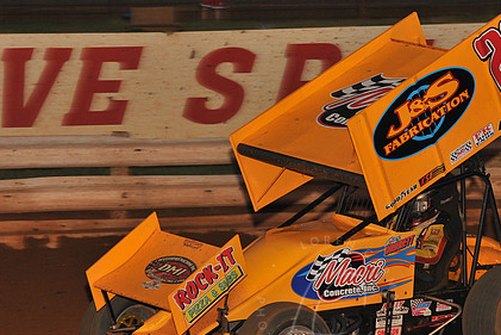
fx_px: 2589
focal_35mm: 186
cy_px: 197
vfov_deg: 7.4
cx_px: 327
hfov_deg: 11.0
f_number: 7.1
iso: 1000
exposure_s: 1/320
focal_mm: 135
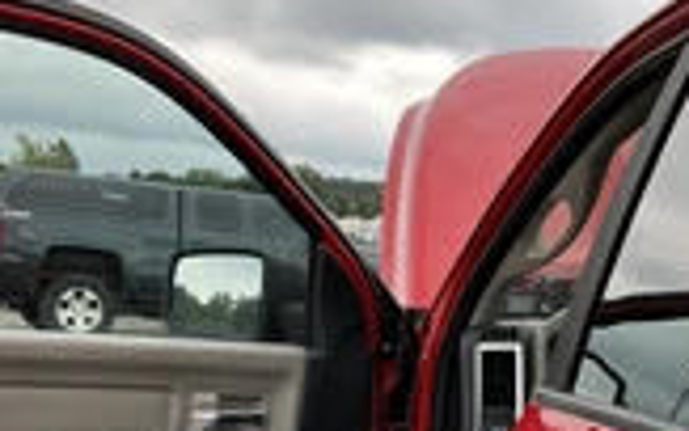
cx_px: 473
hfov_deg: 28.0
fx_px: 1371
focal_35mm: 73
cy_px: 418
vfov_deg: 17.5
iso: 25
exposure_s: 1/353
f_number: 1.8
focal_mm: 3
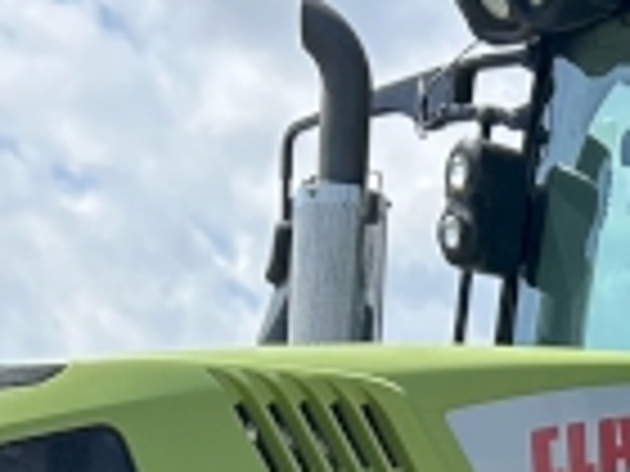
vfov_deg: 9.2
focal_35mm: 149
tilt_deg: -4.8
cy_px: 1025
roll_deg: -1.6
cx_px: 666
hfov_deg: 13.0
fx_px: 2712
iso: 50
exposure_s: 1/1838
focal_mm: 5.7
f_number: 1.5
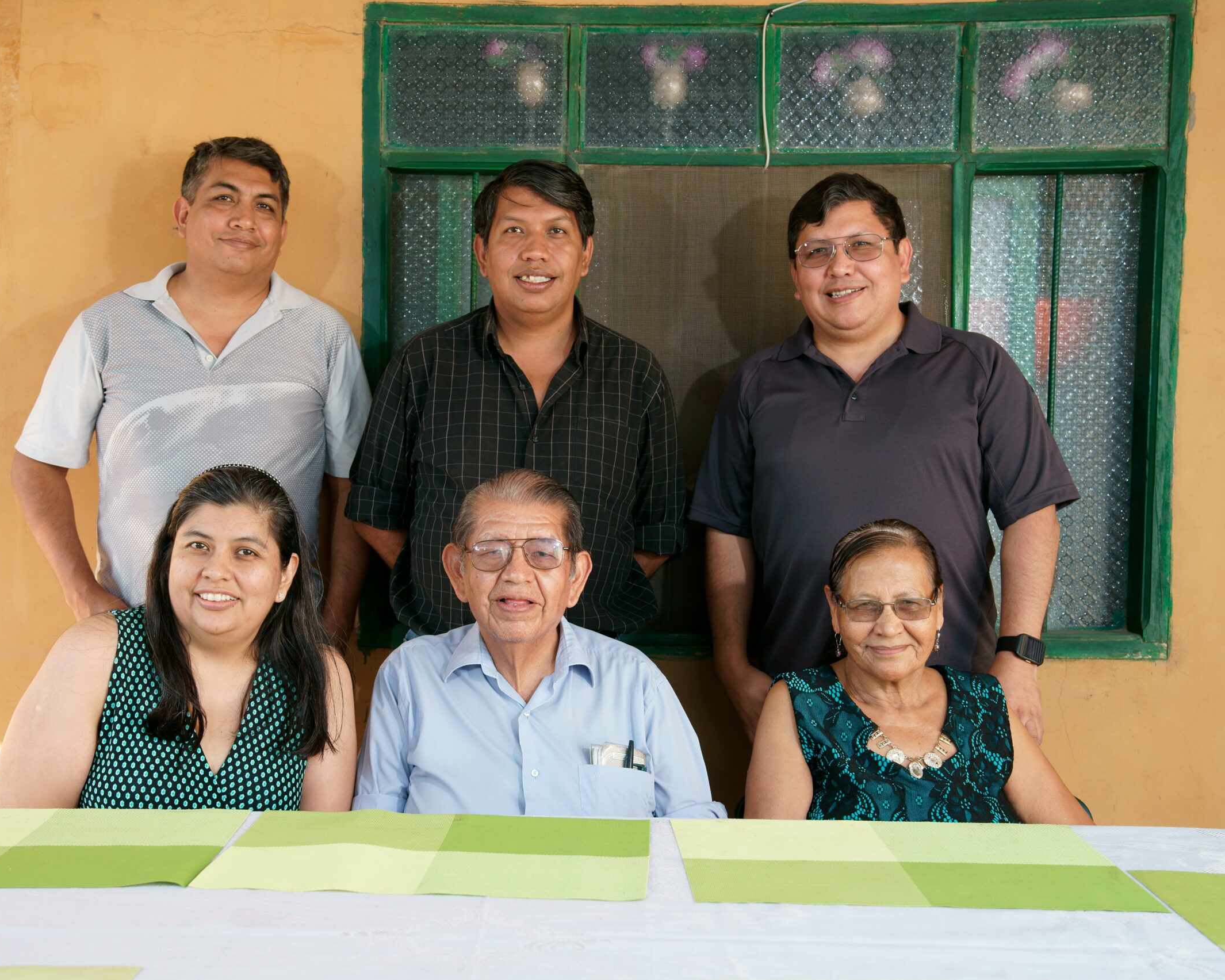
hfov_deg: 41.9
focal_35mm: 44
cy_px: 491
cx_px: 517
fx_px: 1595
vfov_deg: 34.2
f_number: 5.6
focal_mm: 39
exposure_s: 1/60
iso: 200
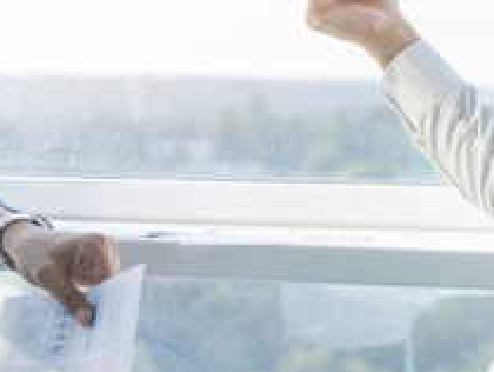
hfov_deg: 13.7
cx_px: 85
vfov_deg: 10.4
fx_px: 2043
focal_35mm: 143
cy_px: 303
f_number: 4
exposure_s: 1/200
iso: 250
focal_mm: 50
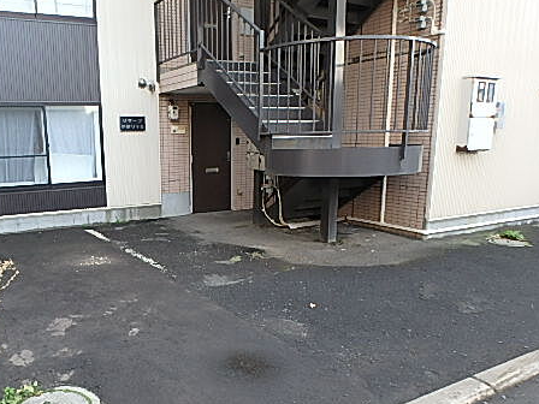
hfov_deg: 58.6
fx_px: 467
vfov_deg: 46.5
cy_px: 243
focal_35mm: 30
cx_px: 178
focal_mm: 3.7
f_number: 3.5
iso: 125
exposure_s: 1/80
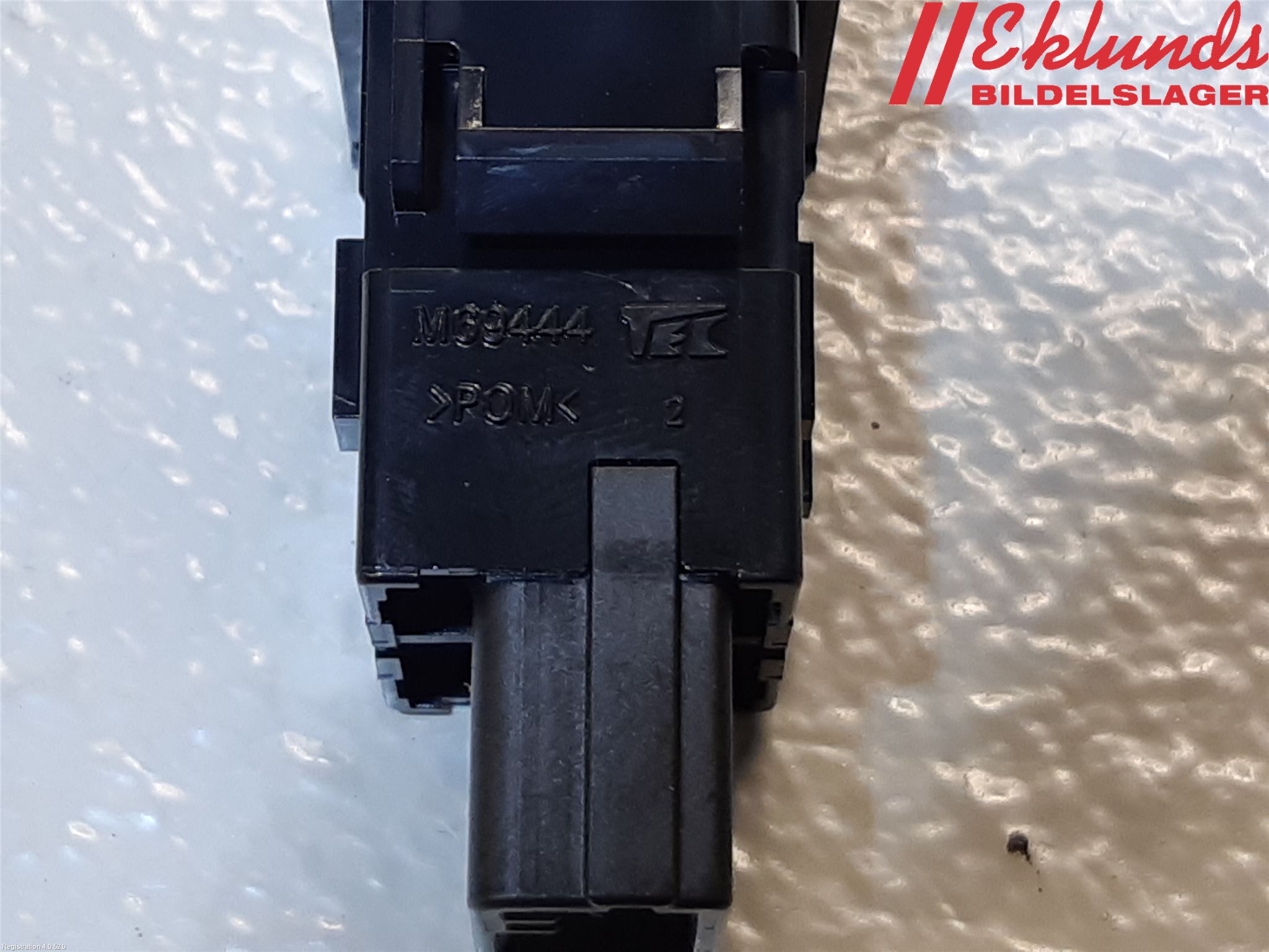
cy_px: 476
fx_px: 953
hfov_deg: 67.3
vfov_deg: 53.1
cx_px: 634
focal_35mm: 26
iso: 64
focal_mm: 3.93
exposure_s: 1/50
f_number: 1.7
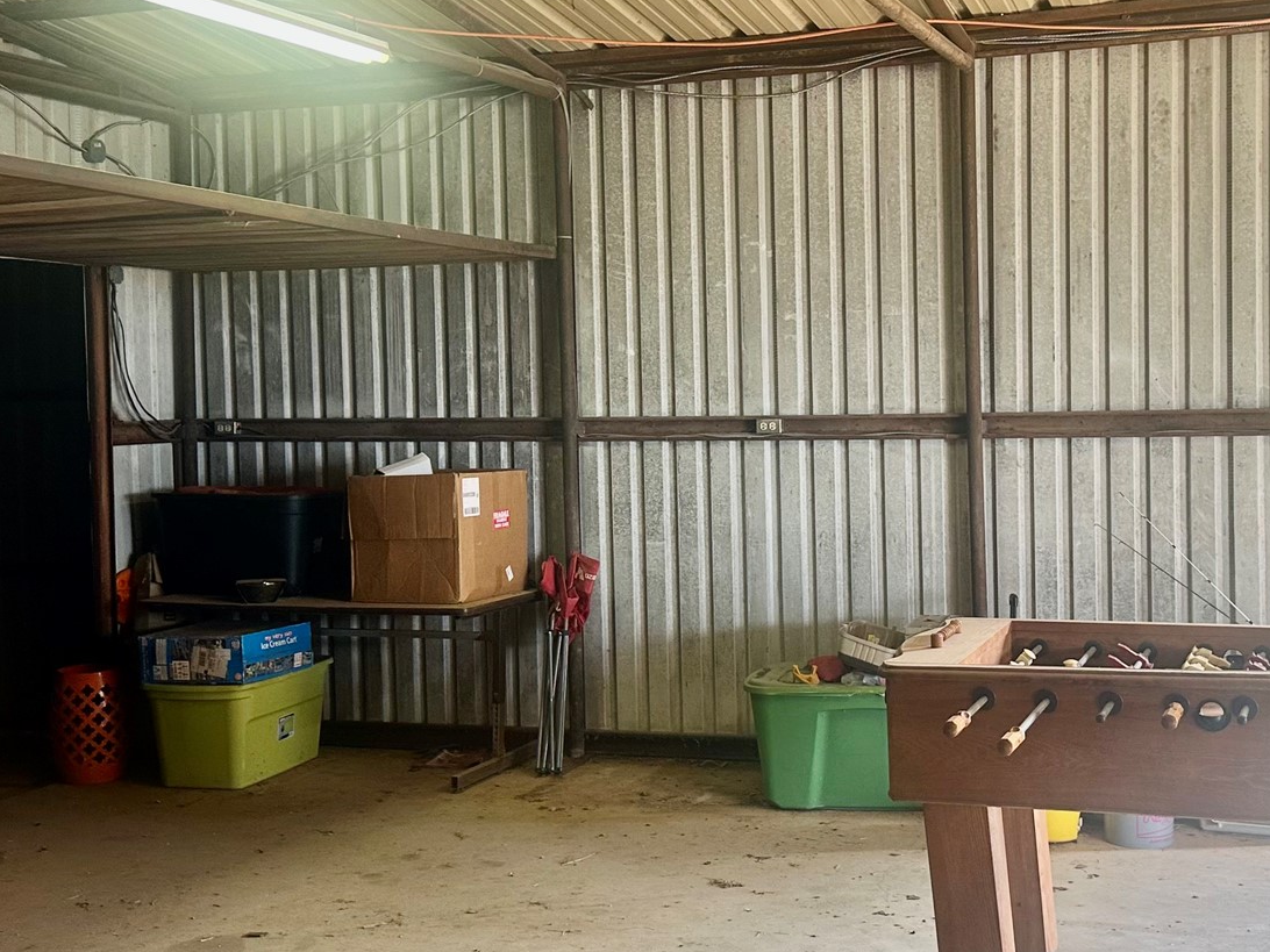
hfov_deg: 41.6
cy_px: 442
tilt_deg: -0.8
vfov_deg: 32.2
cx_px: 836
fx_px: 1651
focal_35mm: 45
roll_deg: +0.7
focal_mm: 6.86
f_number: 1.78
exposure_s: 1/60
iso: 125
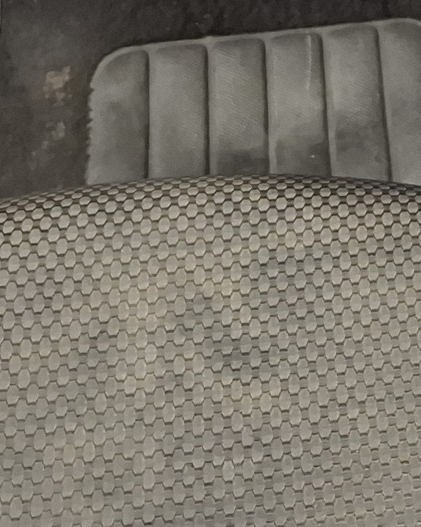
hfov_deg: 13.6
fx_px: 1698
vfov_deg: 15.3
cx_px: 540
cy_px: -402
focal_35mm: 109
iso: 1000
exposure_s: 1/20
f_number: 1.8
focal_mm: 5.54
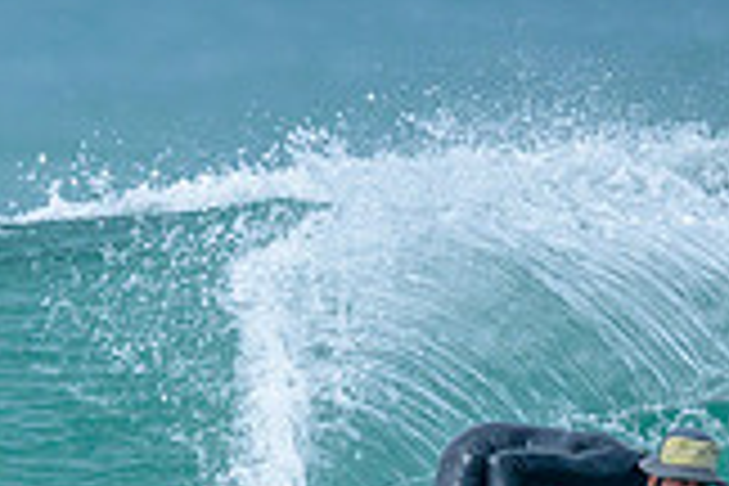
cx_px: 78
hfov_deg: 0.6
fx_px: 65463
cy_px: 550
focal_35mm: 3233
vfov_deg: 0.4
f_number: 6.3
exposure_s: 1/2000
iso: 450
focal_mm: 800
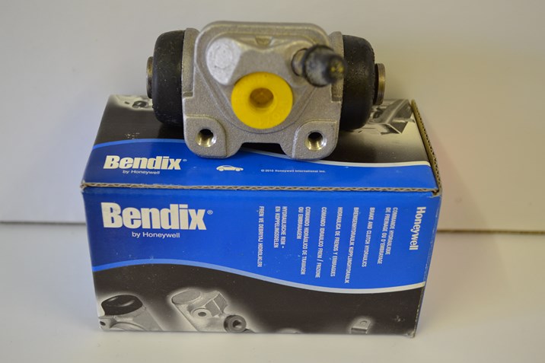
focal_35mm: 52
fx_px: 795
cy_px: 182
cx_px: 272
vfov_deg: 25.7
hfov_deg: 37.9
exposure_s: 1/15
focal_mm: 35
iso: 400
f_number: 5
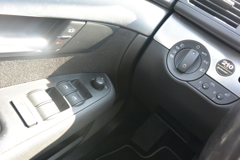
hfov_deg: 67.4
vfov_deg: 47.9
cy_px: 80
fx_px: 180
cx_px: 120
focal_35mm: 27
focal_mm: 10
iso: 400
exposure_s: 1/125
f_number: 3.5
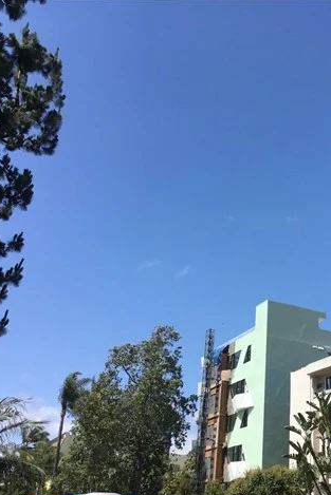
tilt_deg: +25.2
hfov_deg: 29.7
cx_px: 273
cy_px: 252
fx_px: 606
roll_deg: -1.1
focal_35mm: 44
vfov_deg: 44.5
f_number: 2.4
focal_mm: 3.3
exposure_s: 1/1294
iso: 25
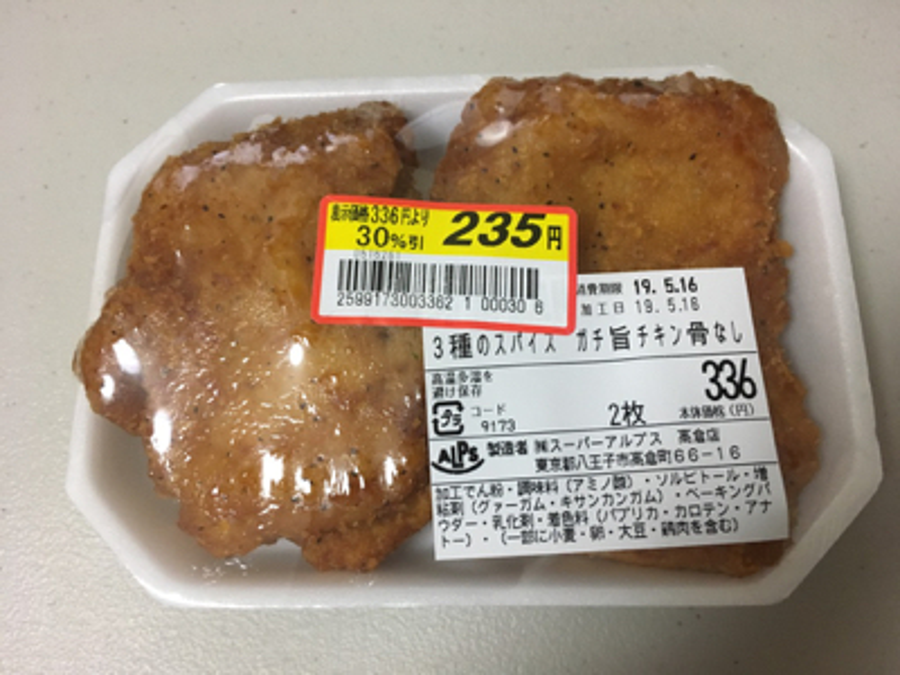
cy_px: 338
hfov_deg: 61.7
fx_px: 754
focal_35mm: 29
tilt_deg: -72.2
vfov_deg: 48.2
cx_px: 450
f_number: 2.2
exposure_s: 1/30
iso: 160
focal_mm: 4.15
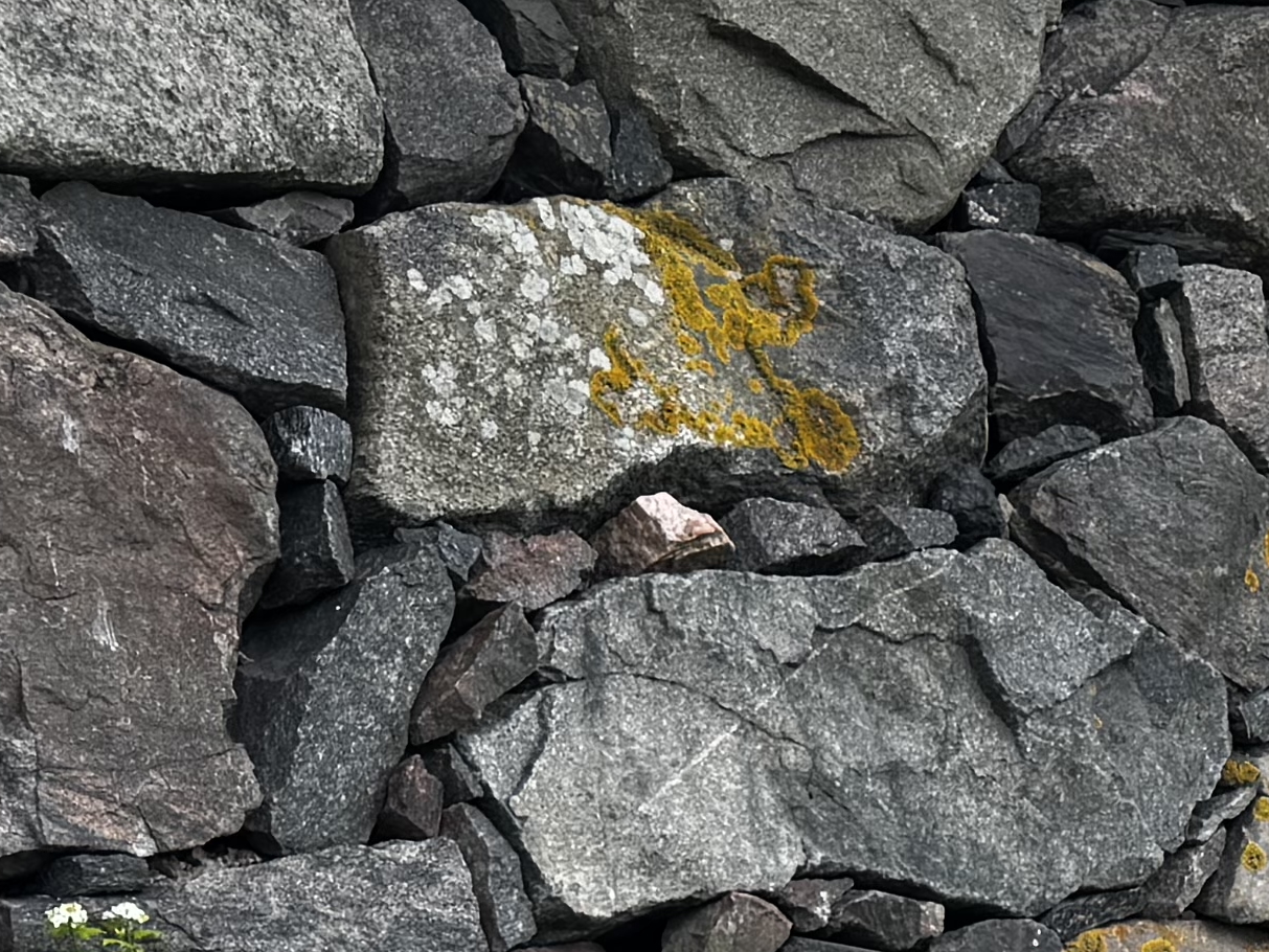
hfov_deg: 15.4
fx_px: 4143
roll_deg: +2.0
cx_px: 2154
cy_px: 1336
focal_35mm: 113
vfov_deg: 12.6
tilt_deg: -5.9
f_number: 1.78
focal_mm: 6.76
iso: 80
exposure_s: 1/558
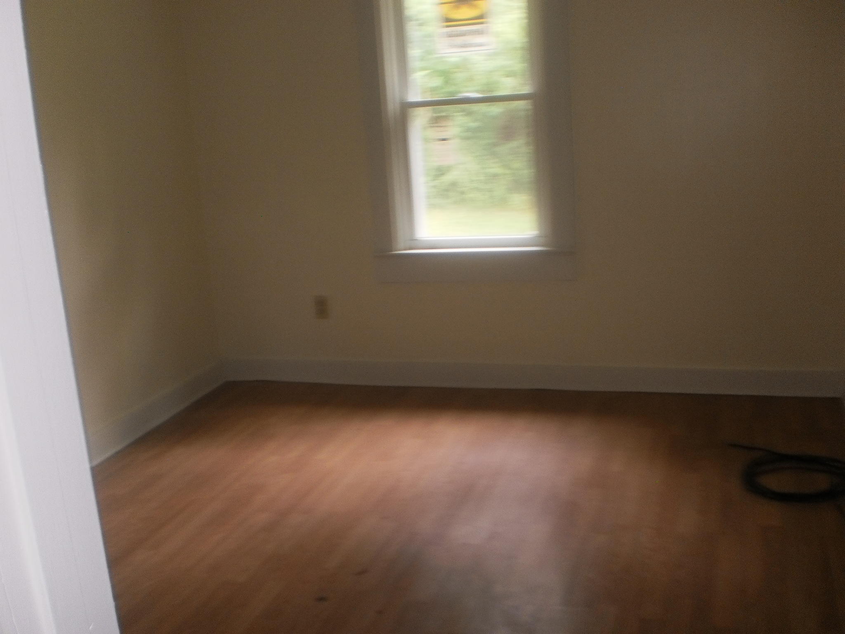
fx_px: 879
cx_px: 422
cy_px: 317
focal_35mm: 36
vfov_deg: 39.7
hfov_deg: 51.4
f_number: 3.1
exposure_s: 1/30
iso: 125
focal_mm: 6.3
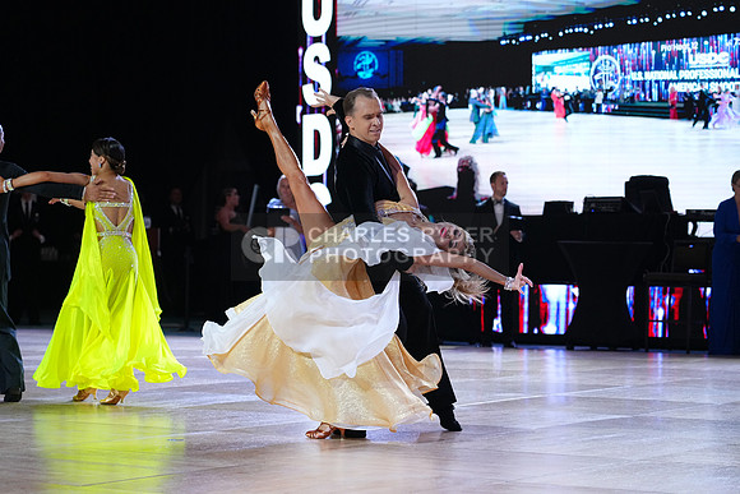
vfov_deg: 13.3
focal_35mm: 103
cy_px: 247
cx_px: 370
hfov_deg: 19.8
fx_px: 2118
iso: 2500
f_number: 4
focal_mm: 103
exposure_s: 1/400
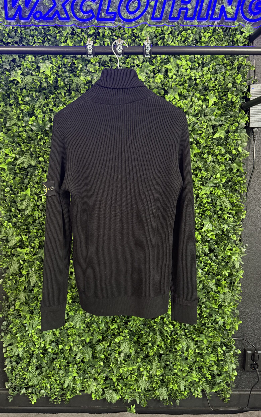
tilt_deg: -7.1
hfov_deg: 47.5
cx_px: 118
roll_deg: -0.8
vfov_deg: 70.4
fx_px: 296
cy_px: 206
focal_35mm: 26
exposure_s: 1/50
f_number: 1.78
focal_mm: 6.76
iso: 640
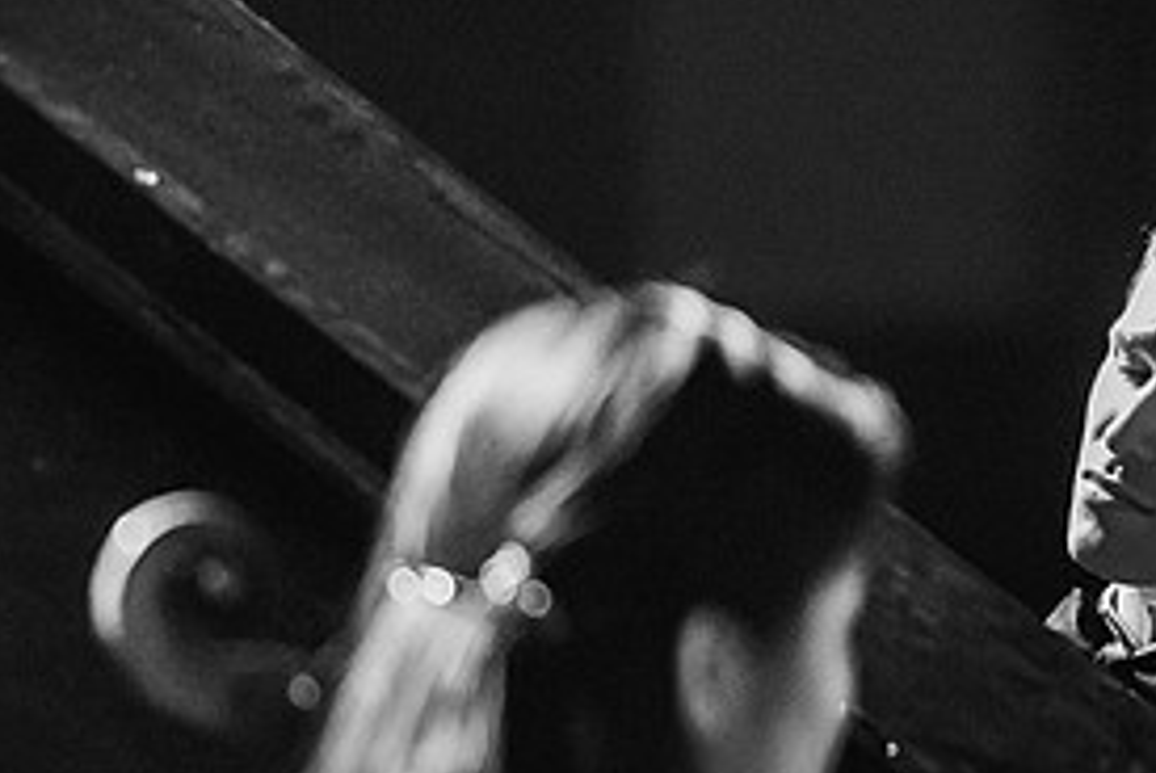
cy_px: 406
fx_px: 22565
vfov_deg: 2.0
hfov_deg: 2.9
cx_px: 1119
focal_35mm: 702
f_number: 4
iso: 18102
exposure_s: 1/200
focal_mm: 280
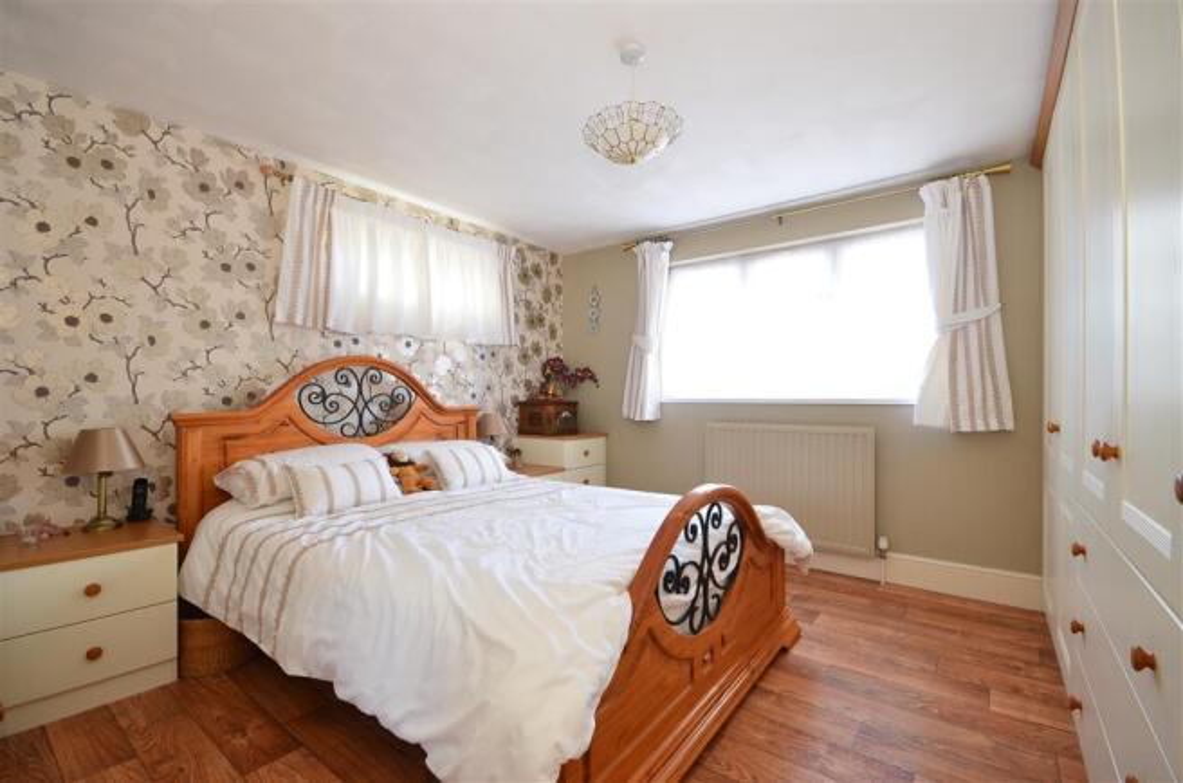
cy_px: 392
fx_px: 492
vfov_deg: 77.0
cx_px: 592
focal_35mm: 15
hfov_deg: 100.5
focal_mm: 10
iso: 250
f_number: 9
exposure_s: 1/2.5
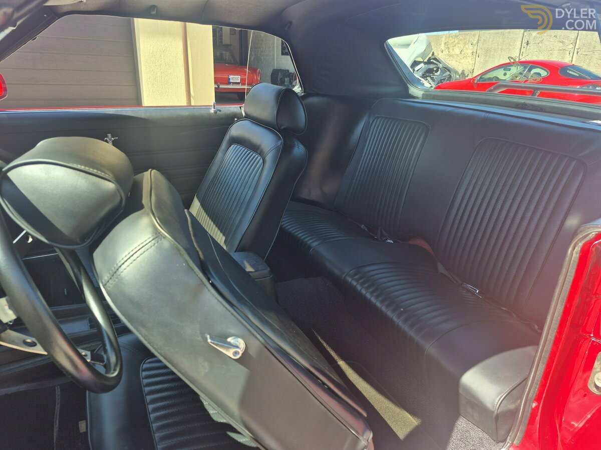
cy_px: 225
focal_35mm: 23
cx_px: 300
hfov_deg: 73.9
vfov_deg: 58.9
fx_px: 399
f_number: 1.8
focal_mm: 5.4
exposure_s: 1/333
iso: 25
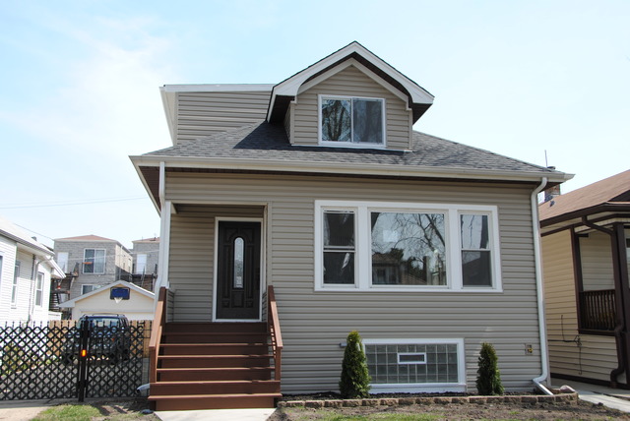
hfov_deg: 53.1
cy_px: 210
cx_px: 315
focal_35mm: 36
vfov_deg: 36.9
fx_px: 631
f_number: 7.1
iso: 100
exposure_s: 1/200
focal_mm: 24
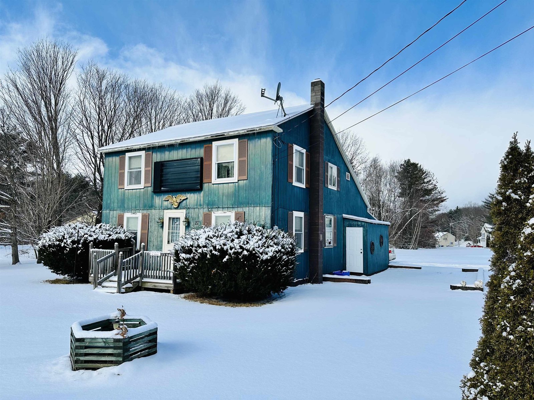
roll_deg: -0.6
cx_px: 267
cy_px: 200
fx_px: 370
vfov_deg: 56.8
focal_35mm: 24
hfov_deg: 71.6
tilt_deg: +5.3
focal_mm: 6.86
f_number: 1.78
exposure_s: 1/6623
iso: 80
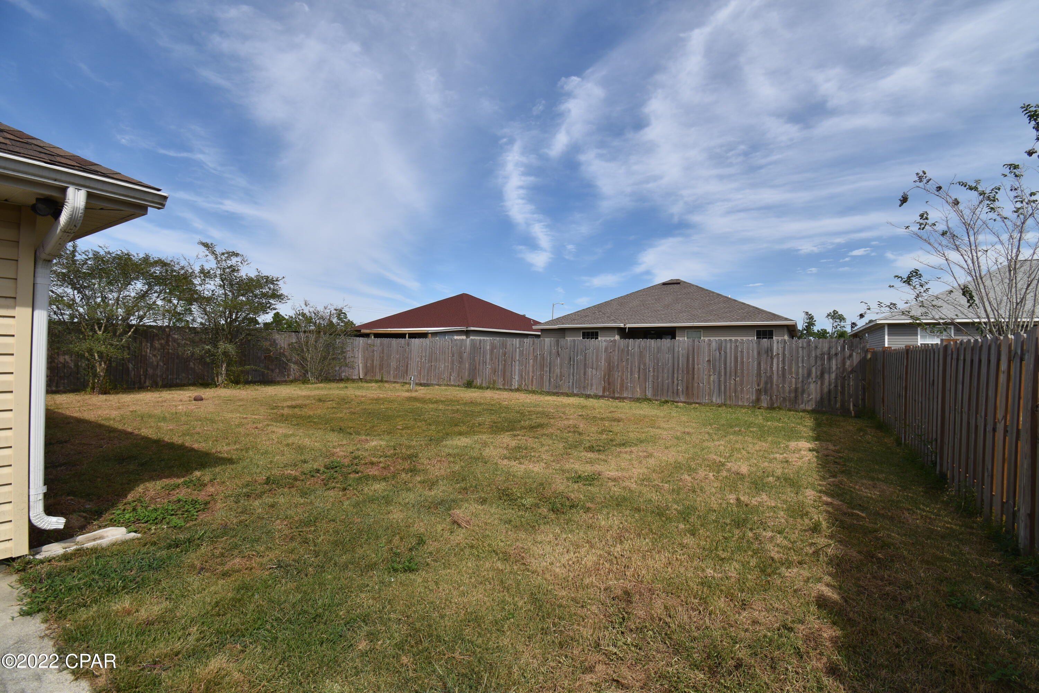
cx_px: 520
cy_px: 346
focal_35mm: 15
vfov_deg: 77.3
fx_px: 433
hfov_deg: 100.4
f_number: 8
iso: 100
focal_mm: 10
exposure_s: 1/320
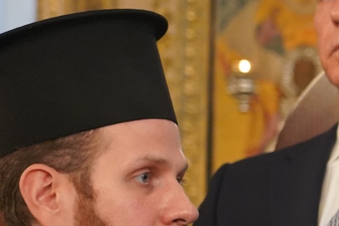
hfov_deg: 9.0
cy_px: 216
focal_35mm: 219
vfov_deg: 6.3
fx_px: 2061
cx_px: 590
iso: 5000
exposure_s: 1/160
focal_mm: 56
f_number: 4
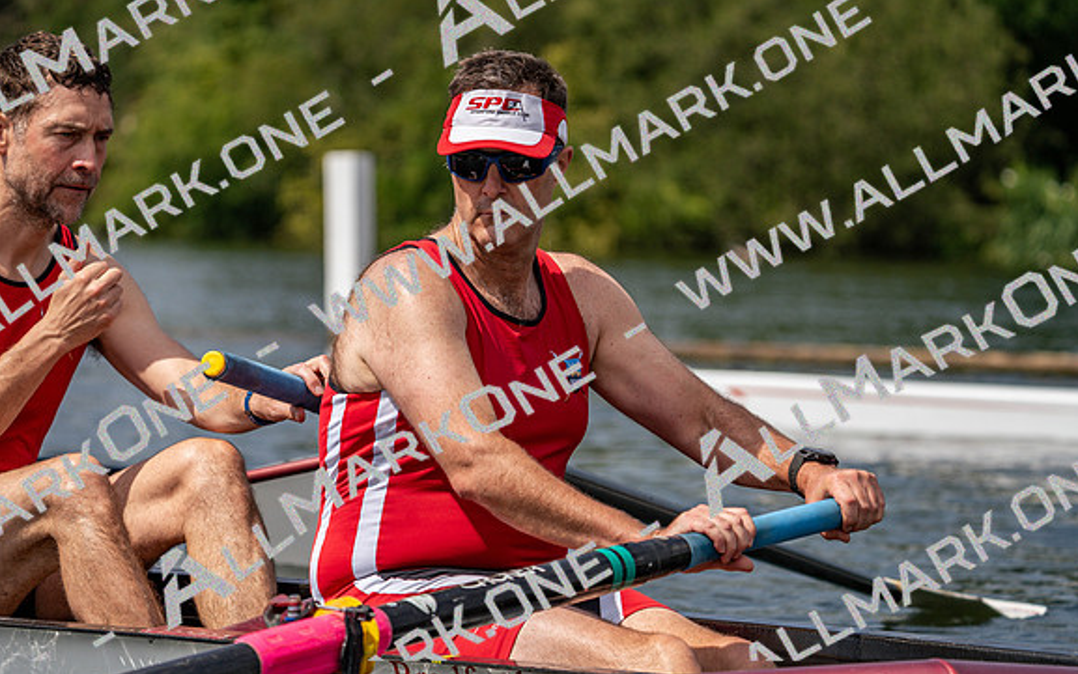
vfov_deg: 6.4
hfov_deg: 10.2
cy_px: 341
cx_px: 540
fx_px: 6024
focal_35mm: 205
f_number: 5.6
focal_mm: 200
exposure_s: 1/1600
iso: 160
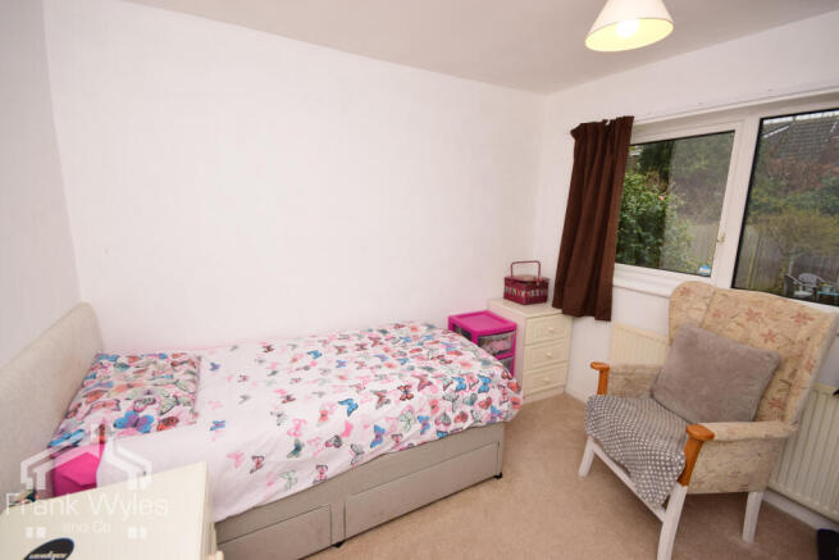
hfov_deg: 100.4
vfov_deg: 77.4
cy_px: 280
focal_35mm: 15
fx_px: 350
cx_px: 420
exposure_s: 1/60
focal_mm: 10
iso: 250
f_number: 9
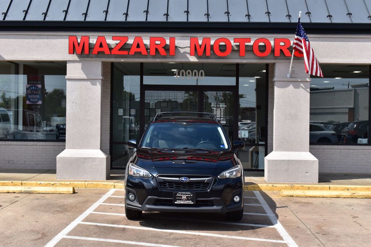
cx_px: 186
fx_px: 541
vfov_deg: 25.7
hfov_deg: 37.9
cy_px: 124
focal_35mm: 52
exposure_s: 1/500
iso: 360
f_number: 11
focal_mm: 35
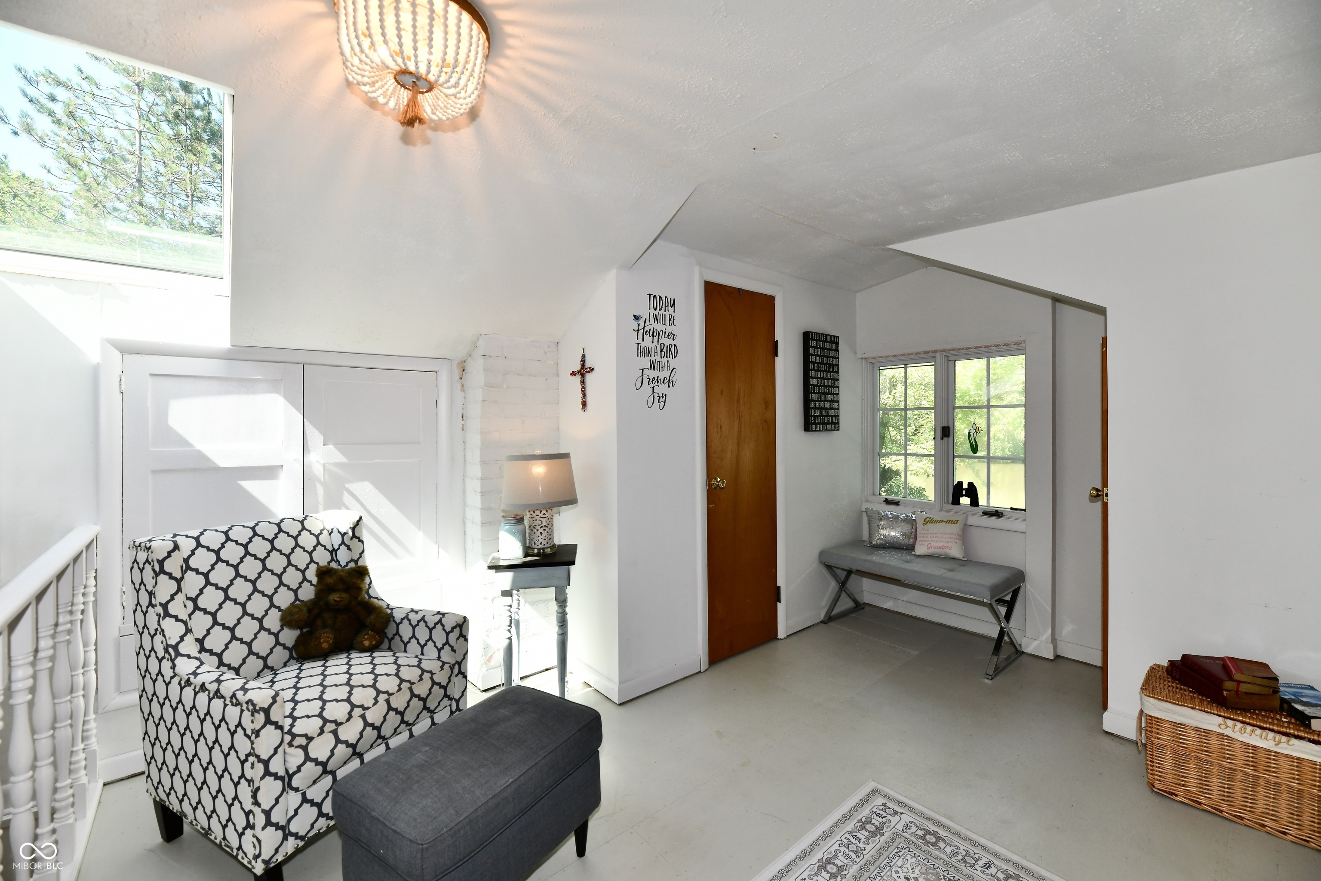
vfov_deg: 81.2
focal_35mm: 14
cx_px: 660
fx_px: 514
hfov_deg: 104.3
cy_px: 440
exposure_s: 1/200
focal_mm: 14
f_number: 7.1
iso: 640
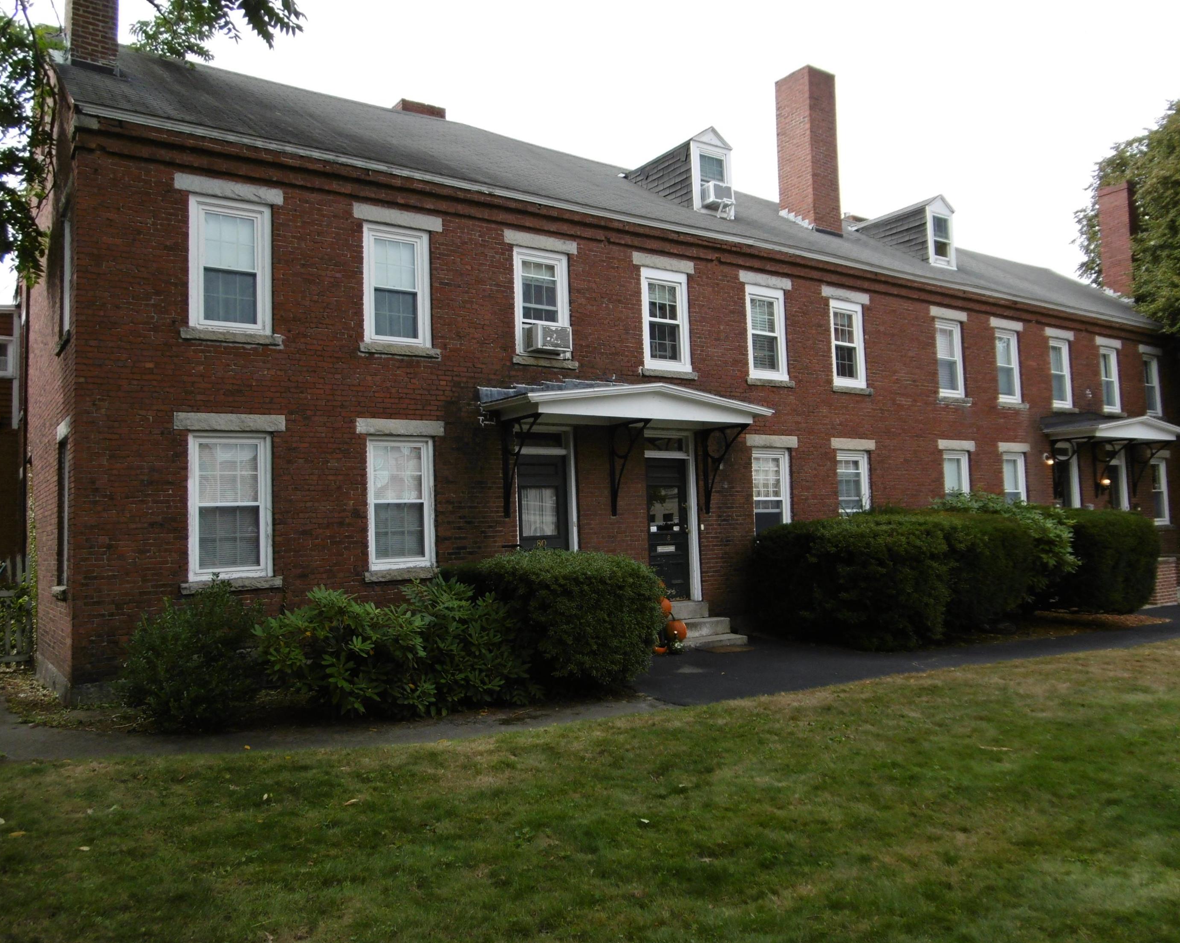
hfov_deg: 66.0
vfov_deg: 54.9
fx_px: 908
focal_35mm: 26
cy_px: 457
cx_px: 594
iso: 100
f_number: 3.1
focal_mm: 4.3
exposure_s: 1/500
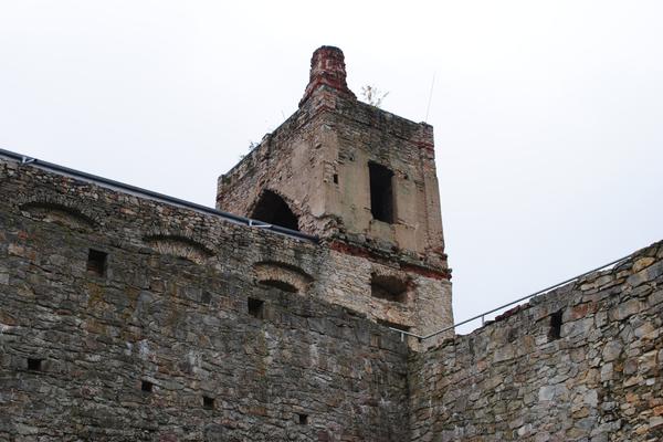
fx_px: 884
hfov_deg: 41.1
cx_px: 332
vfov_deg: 28.1
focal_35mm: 48
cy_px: 221
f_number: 8
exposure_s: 1/100
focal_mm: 32
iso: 200
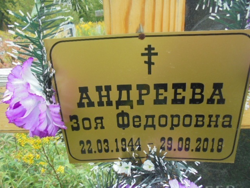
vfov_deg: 53.1
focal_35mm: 26
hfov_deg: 67.3
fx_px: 188
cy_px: 94
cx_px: 125
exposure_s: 1/250
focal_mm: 4.6
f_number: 3.5
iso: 250
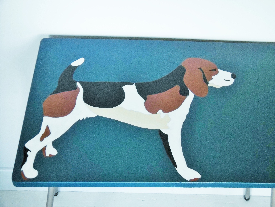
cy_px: 104
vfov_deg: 24.8
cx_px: 138
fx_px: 469
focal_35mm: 59
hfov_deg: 32.7
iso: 800
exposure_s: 1/60
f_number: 4.2
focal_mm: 10.5
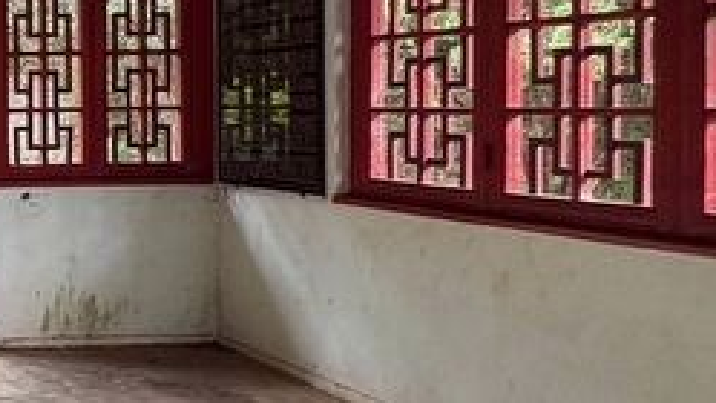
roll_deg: +1.9
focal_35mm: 49
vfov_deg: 24.2
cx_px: -316
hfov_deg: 29.2
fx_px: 930
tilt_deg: -0.3
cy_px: 118
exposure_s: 1/99
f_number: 2.2
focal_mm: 2.22
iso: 160
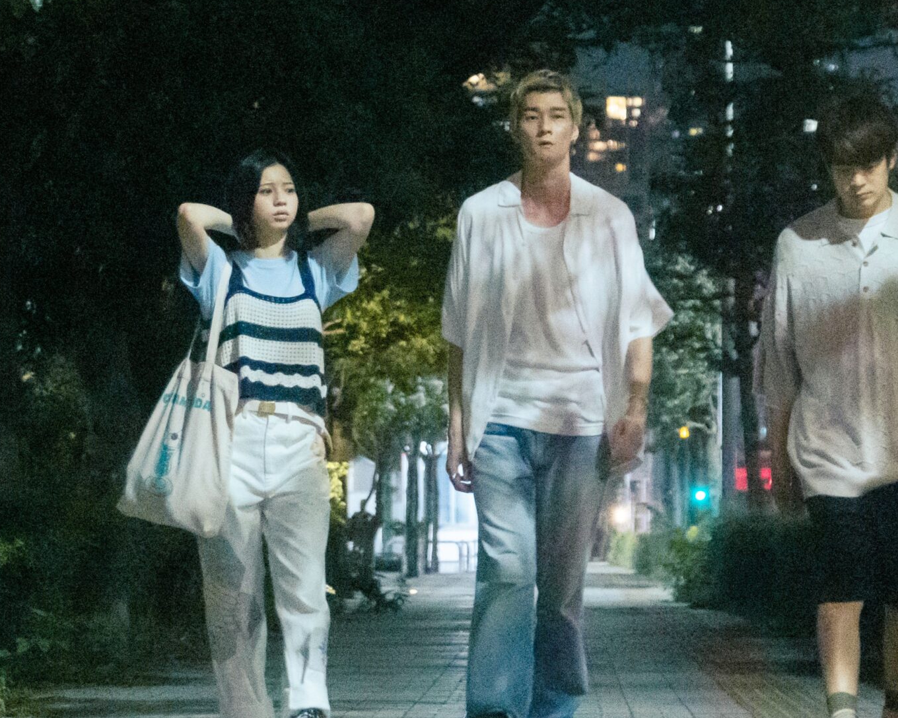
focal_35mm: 183
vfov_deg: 8.5
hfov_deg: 10.6
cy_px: 271
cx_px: 550
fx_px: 4861
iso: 6400
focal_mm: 69
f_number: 5.6
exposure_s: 1/50
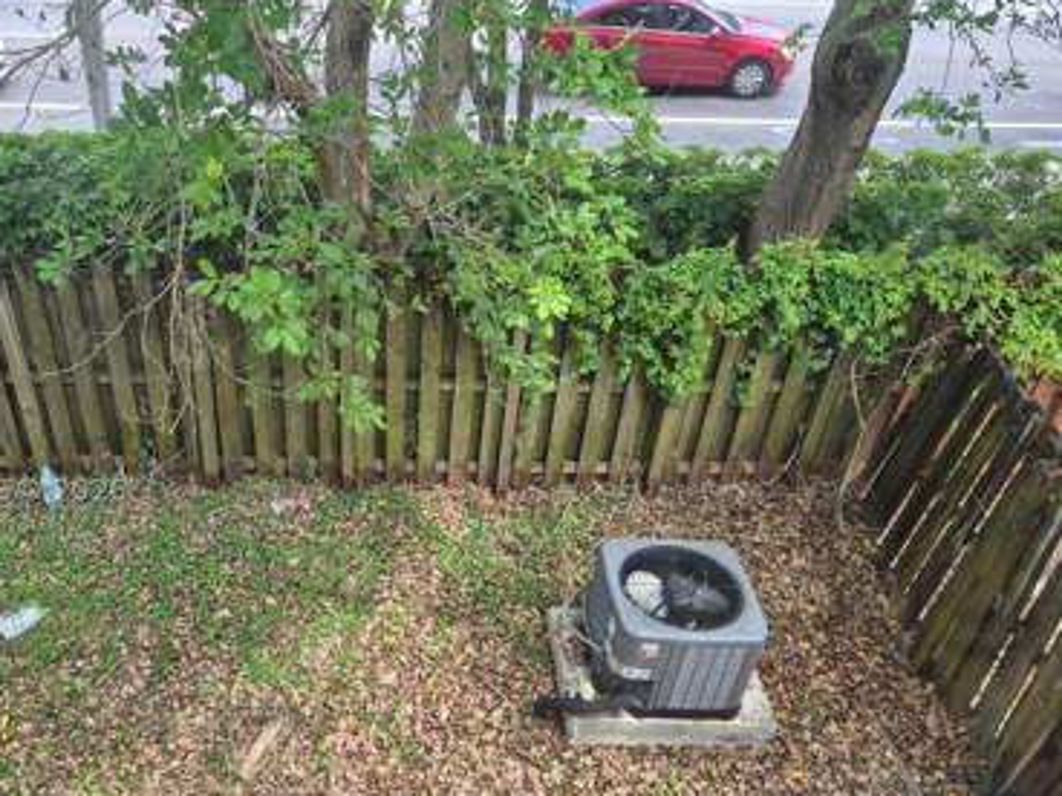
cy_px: 490
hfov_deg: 59.1
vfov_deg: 46.4
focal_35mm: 30
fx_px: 920
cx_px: 392
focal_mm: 5.4
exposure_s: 1/180
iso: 32
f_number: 1.8
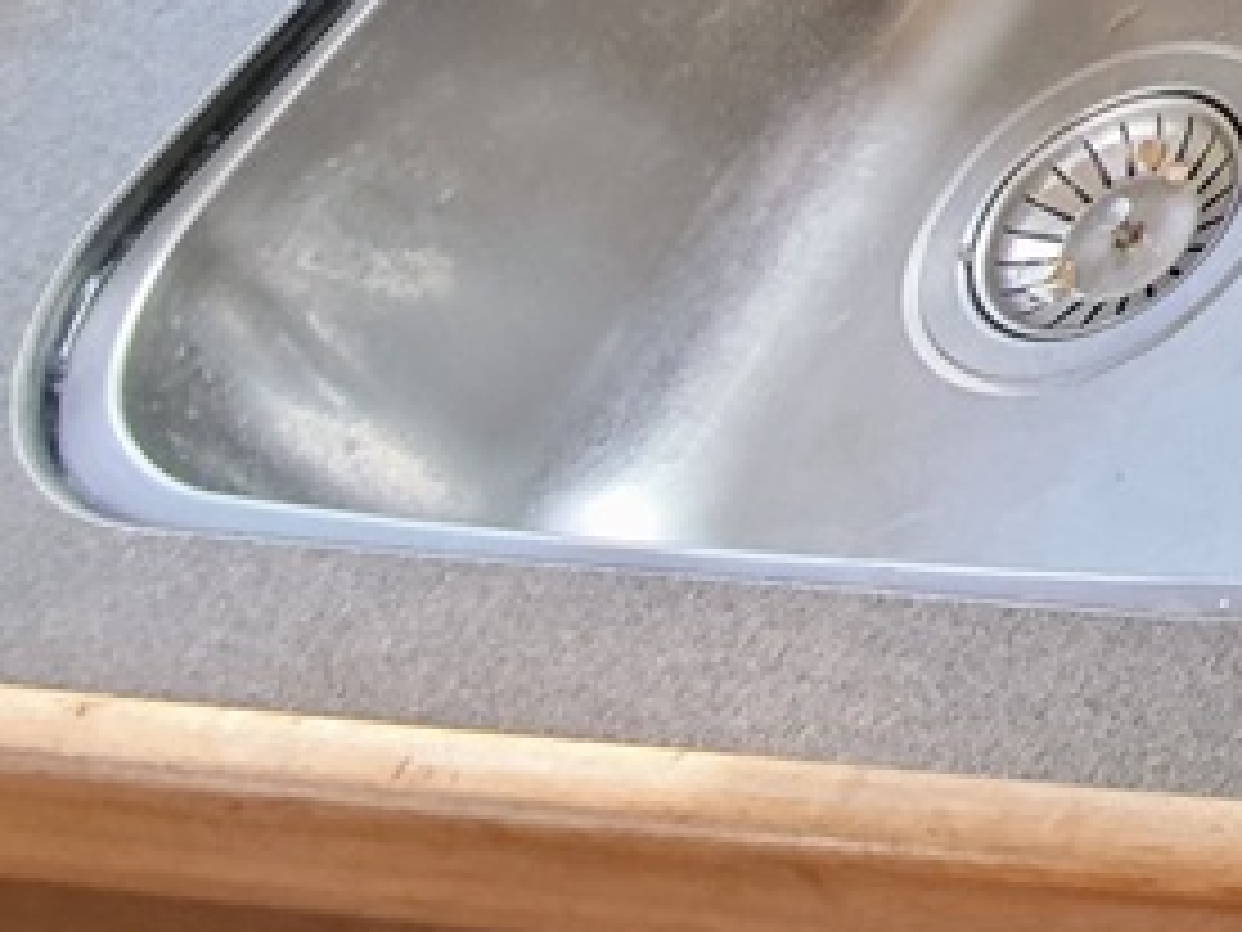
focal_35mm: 65
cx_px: 2588
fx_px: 2332
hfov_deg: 18.0
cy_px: -946
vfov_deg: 16.8
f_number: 2.2
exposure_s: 1/35.1
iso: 200
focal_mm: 2.16
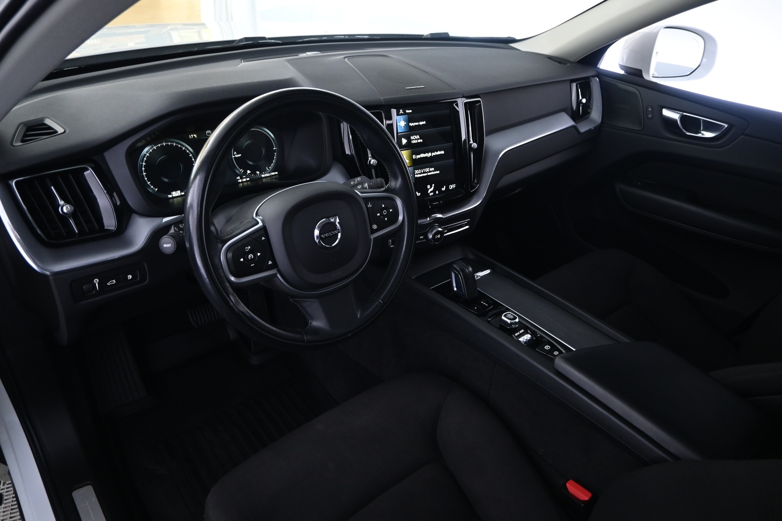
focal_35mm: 24
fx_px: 521
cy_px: 260
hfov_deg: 73.7
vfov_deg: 53.1
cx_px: 391
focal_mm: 16
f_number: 3.5
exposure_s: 1/8
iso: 1000
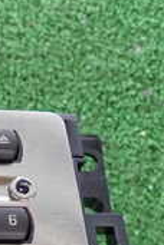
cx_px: -232
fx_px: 950
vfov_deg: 14.3
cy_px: 302
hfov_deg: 8.9
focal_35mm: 139
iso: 800
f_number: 2.7
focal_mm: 6.83
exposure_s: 1/25
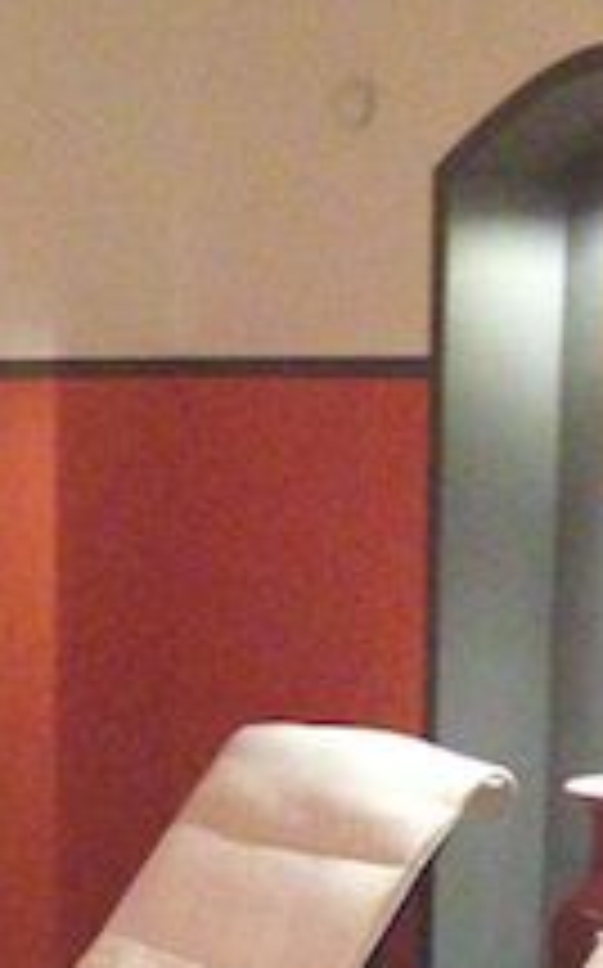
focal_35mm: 114
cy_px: 853
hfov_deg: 11.3
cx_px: -14
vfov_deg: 18.0
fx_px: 3004
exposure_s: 1/15
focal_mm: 4.12
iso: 500
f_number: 2.4
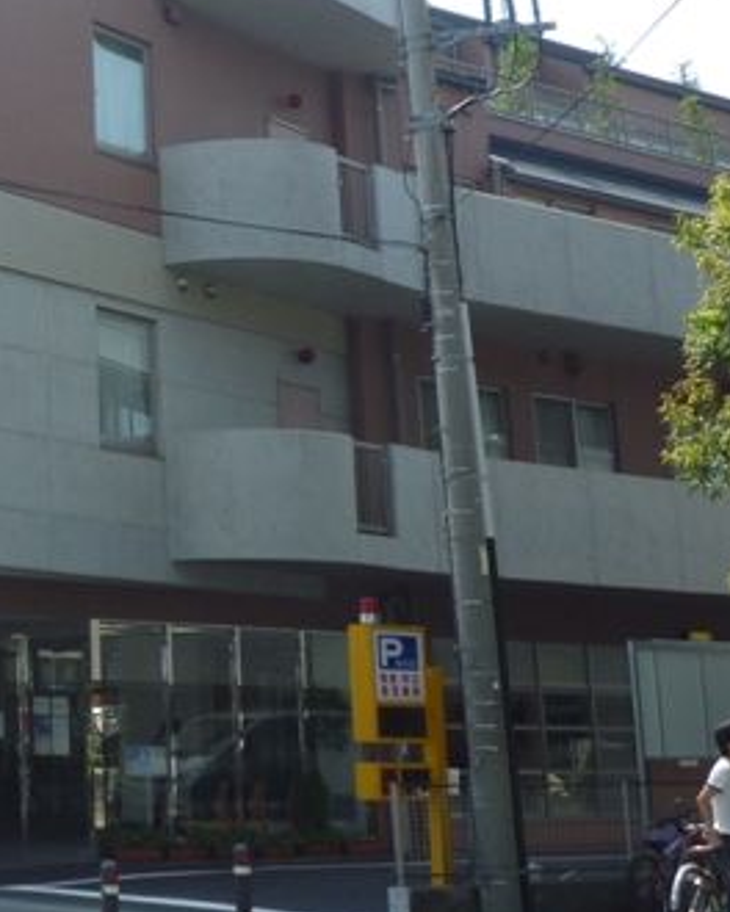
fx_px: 1917
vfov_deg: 26.3
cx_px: -321
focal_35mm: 71
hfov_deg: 19.2
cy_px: 188
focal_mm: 5.3
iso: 80
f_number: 3.4
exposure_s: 1/500
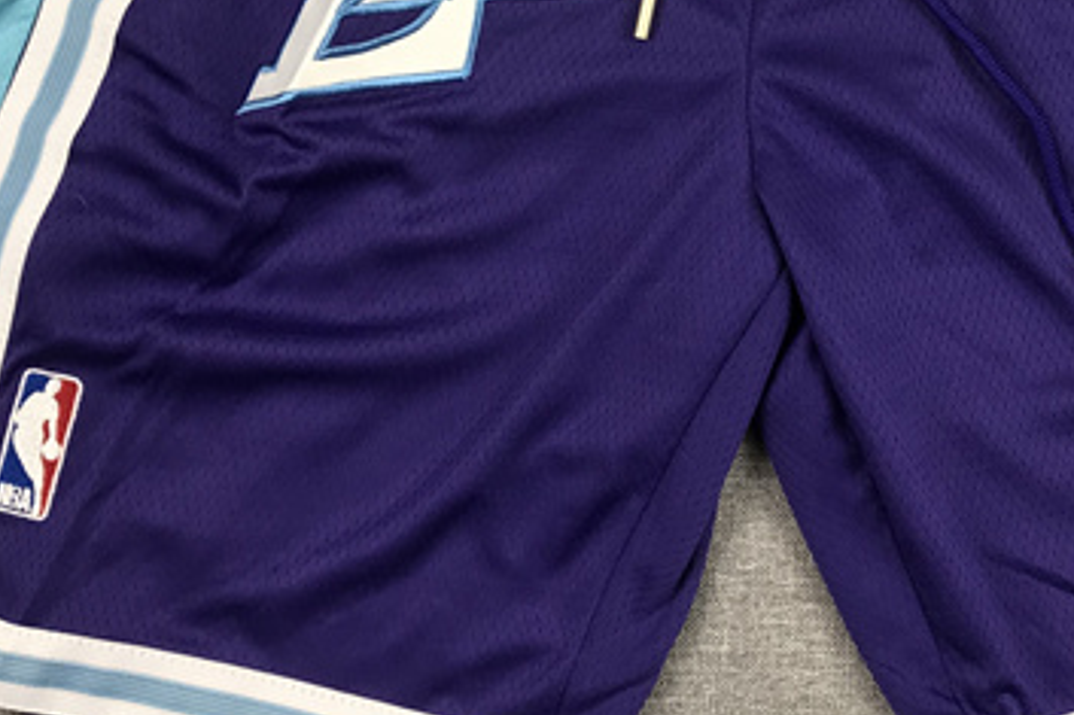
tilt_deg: -86.1
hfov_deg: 30.2
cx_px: 745
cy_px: 40
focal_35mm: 66
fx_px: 1968
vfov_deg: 20.1
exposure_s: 1/50
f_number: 1.8
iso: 32
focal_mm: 3.99
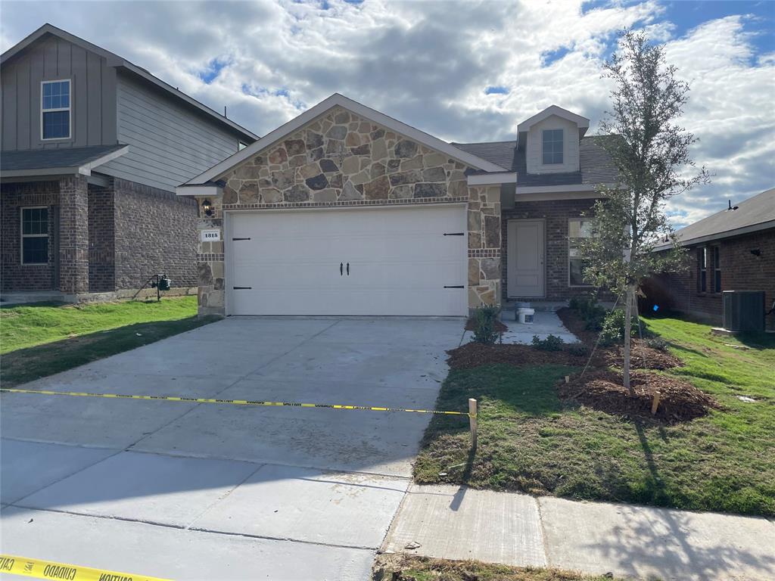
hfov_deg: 67.3
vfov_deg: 53.1
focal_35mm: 26
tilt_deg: +0.5
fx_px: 582
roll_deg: +0.4
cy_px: 290
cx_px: 388
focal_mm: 4.2
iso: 50
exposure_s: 1/6135
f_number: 1.6
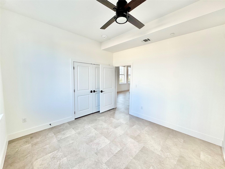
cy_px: 84
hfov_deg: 102.1
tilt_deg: -5.4
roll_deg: -0.9
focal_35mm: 14
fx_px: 91
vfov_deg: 85.7
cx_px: 112
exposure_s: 1/168
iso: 40
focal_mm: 2.22
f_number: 2.2
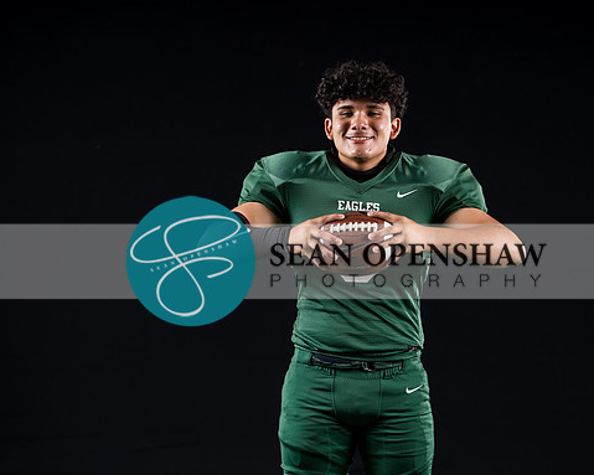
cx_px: 335
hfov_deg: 21.0
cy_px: 239
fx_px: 1599
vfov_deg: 16.9
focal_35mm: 91
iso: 200
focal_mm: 80
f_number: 4
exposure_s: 1/160
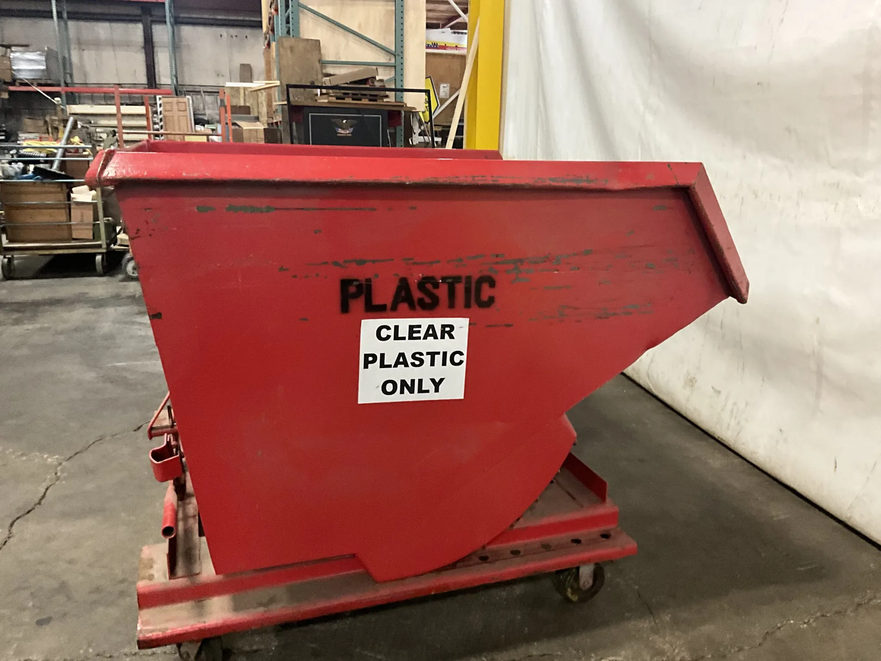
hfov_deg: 61.7
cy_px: 330
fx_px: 738
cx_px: 440
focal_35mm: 29
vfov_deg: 48.2
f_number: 1.8
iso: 320
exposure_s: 1/40
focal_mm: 3
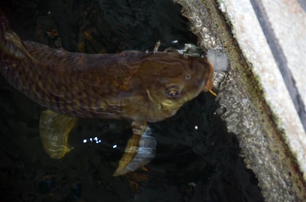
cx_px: 153
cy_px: 101
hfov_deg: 9.2
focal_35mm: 225
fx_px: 1907
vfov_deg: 6.1
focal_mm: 150
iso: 100
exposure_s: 1/60
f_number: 5.6
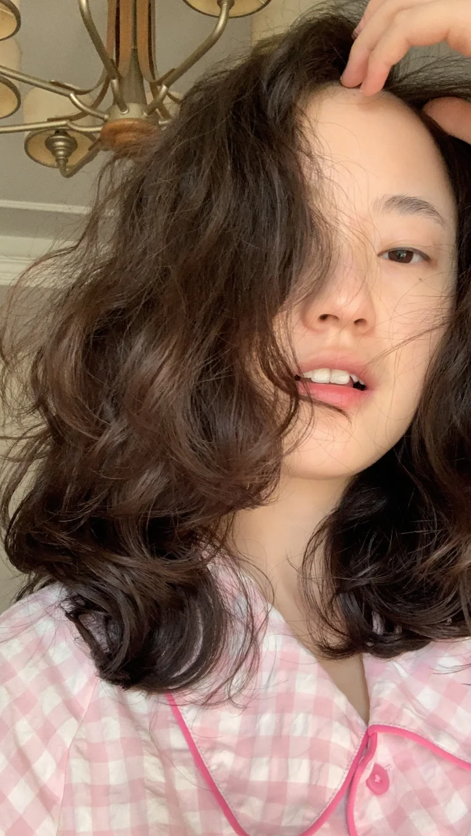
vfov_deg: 56.6
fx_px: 777
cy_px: 419
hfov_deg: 33.7
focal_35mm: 35
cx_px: 243
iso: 250
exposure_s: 1/60
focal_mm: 2.87
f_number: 2.2
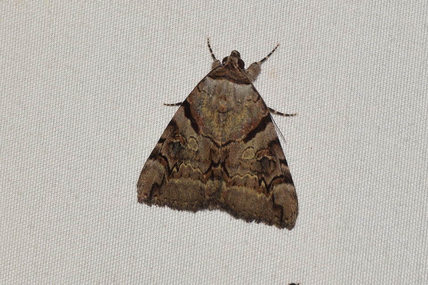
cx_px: 214
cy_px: 142
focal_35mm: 210
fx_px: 2496
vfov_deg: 6.5
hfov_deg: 9.8
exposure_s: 1/160
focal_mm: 140
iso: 100
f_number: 13
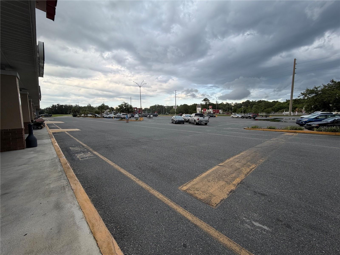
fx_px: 138
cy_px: 128
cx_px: 170
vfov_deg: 85.7
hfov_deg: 102.1
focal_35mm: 14
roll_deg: +0.9
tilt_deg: -5.9
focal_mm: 2.22
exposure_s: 1/502
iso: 64
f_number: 2.2
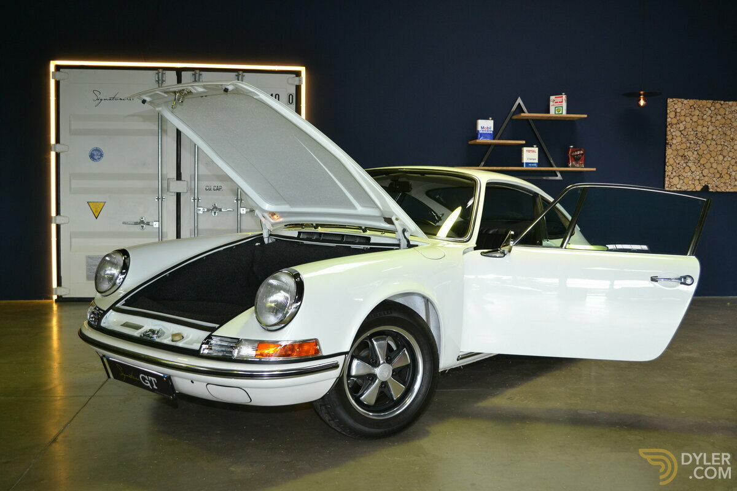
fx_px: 676
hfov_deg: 57.2
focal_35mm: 33
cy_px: 246
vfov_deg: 40.0
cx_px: 368
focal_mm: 22
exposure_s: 1/80
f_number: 4.5
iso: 400
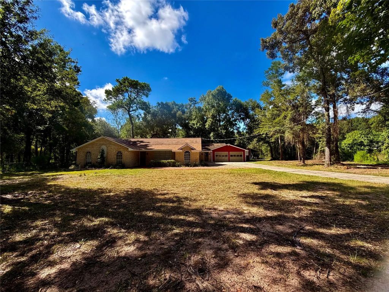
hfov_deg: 102.1
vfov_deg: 85.7
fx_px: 157
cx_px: 194
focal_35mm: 14
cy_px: 146
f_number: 2.2
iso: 40
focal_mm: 2.22
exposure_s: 1/751
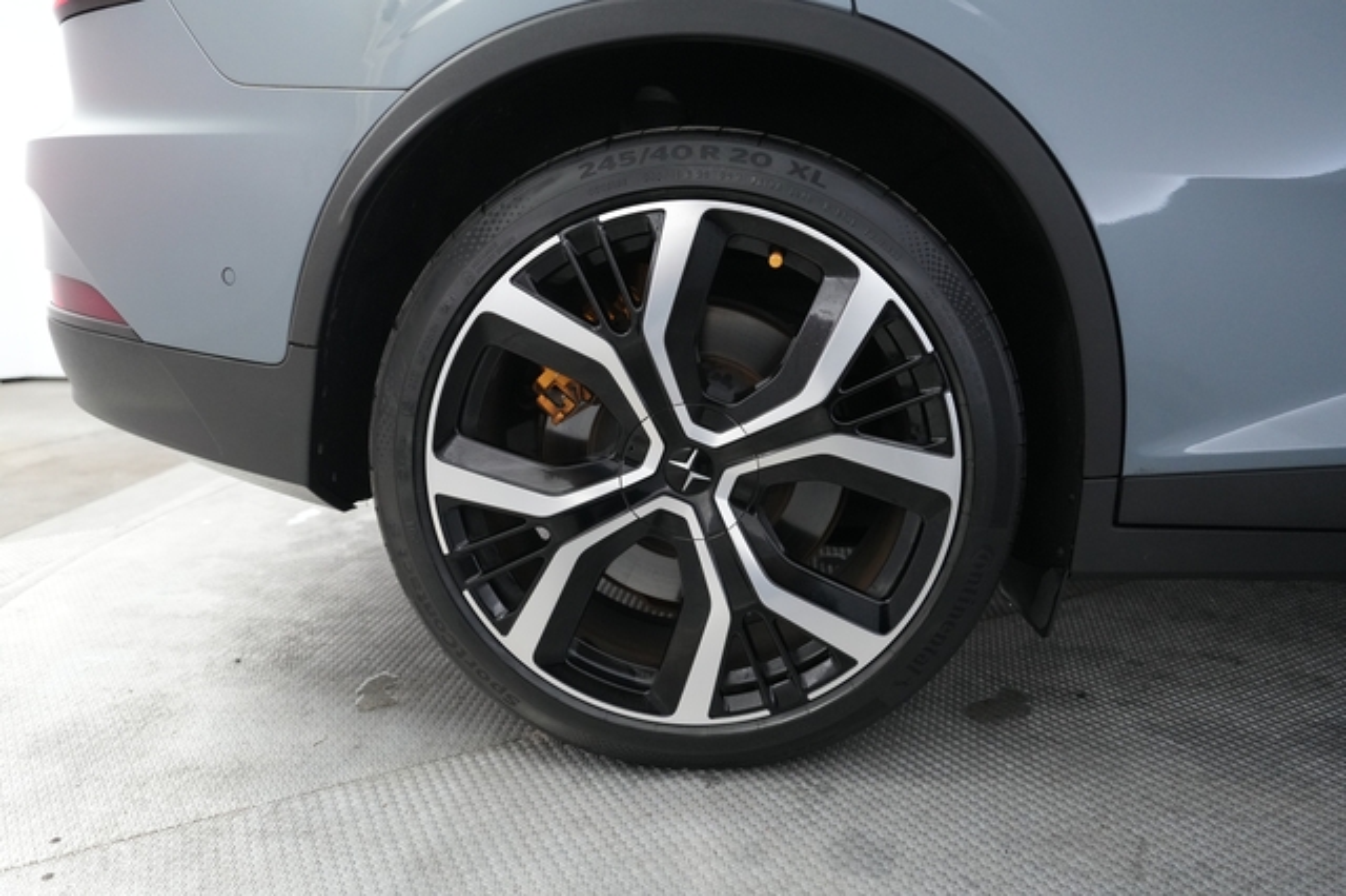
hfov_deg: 73.8
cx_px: 673
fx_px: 897
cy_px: 448
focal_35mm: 24
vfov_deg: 53.1
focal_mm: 24
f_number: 2.8
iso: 5000
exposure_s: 1/160
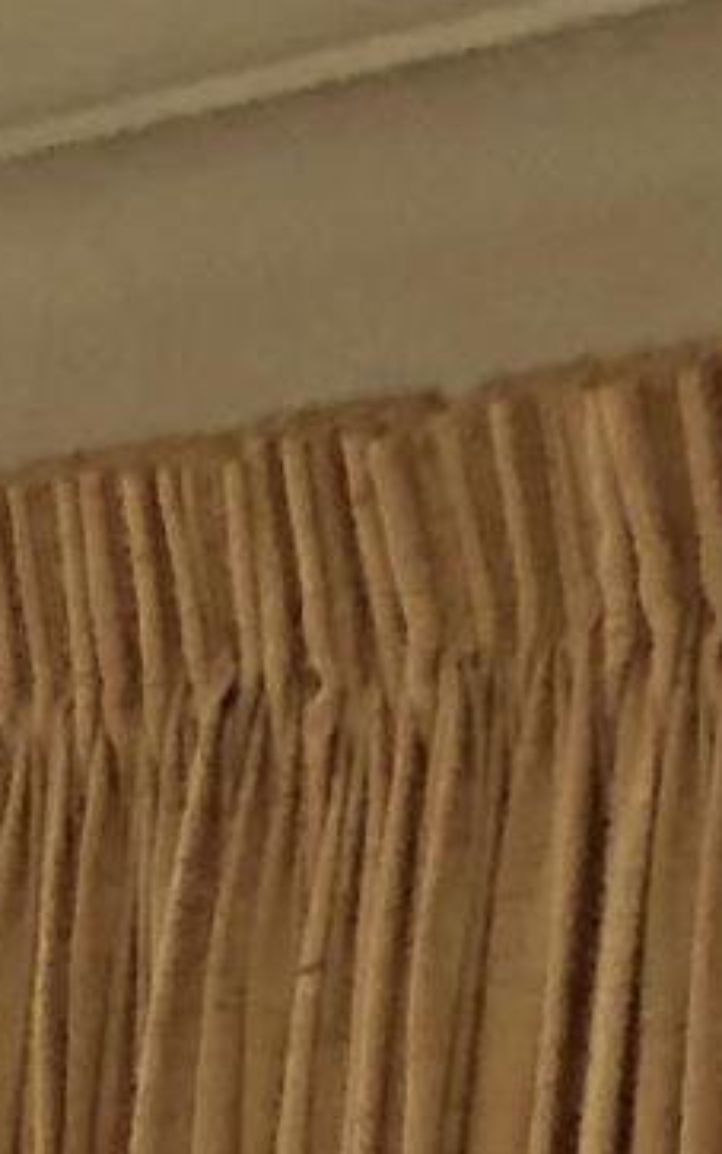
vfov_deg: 7.6
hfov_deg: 4.1
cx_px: -3979
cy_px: 3370
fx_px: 7710
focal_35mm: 245
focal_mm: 4
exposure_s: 1/623
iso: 20
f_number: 1.8
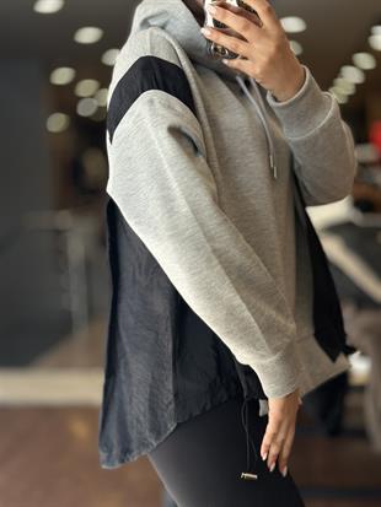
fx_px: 704
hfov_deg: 30.3
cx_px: 190
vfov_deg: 39.6
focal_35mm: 48
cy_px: 254
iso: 80
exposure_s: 1/313
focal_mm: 6.86
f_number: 1.78
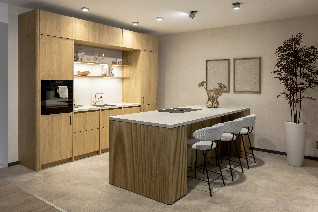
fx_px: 256
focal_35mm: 29
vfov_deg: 44.9
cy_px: 106
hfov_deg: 63.7
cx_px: 159
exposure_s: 1/40
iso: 320
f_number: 8
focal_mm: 29
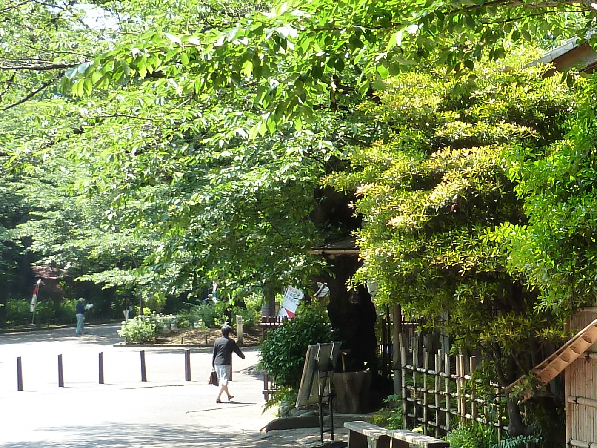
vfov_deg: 19.1
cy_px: 312
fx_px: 1328
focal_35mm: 77
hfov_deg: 24.1
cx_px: 607
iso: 125
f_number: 3.5
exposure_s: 1/100
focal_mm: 4.4
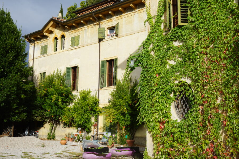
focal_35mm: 46
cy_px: 80
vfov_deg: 29.2
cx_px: 120
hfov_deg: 42.7
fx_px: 305
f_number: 14
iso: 100
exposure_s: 1/80
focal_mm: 46
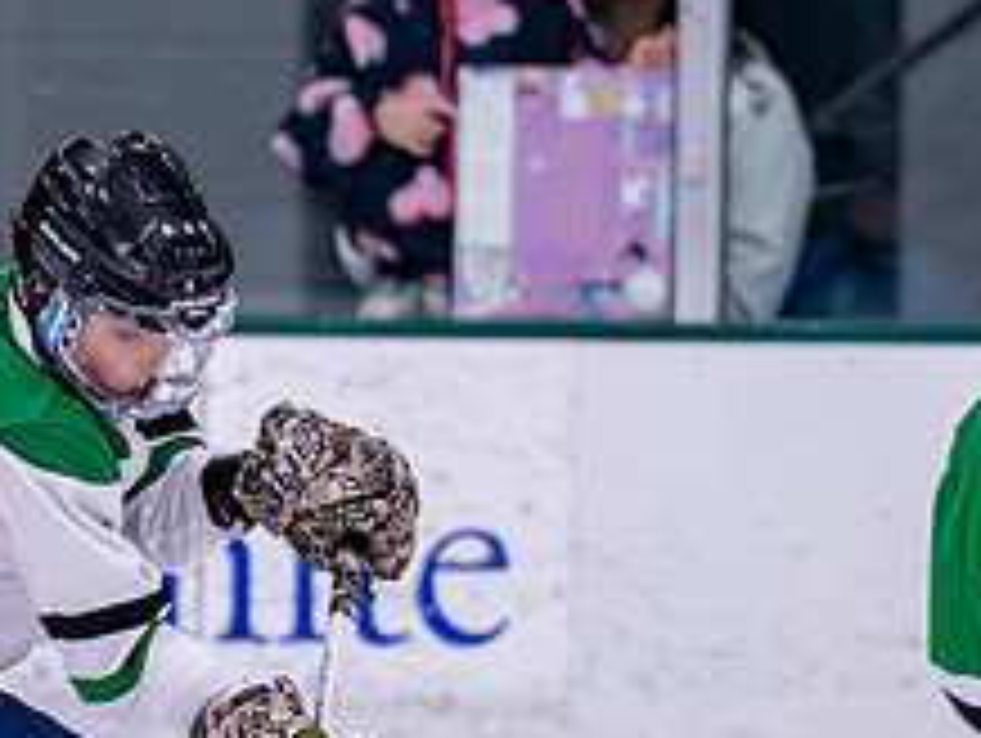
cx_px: -174
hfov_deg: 2.3
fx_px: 24597
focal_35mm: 867
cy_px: 581
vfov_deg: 1.7
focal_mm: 191
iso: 2500
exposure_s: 1/1250
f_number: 2.8
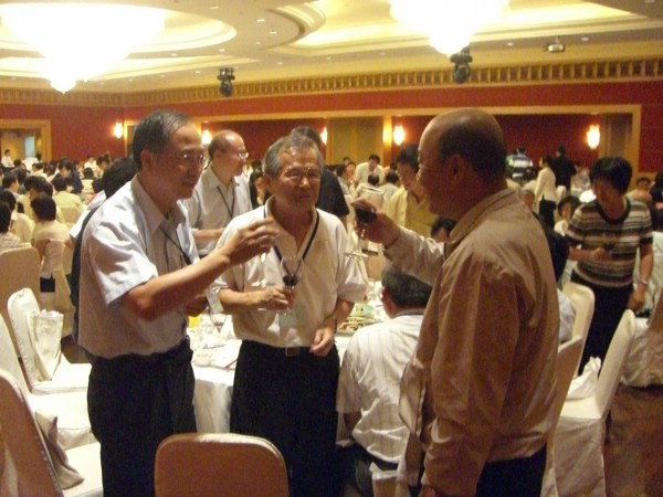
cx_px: 332
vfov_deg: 37.7
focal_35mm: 38
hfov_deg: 49.0
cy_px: 248
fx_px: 728
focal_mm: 6.2
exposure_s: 1/40
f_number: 2.7
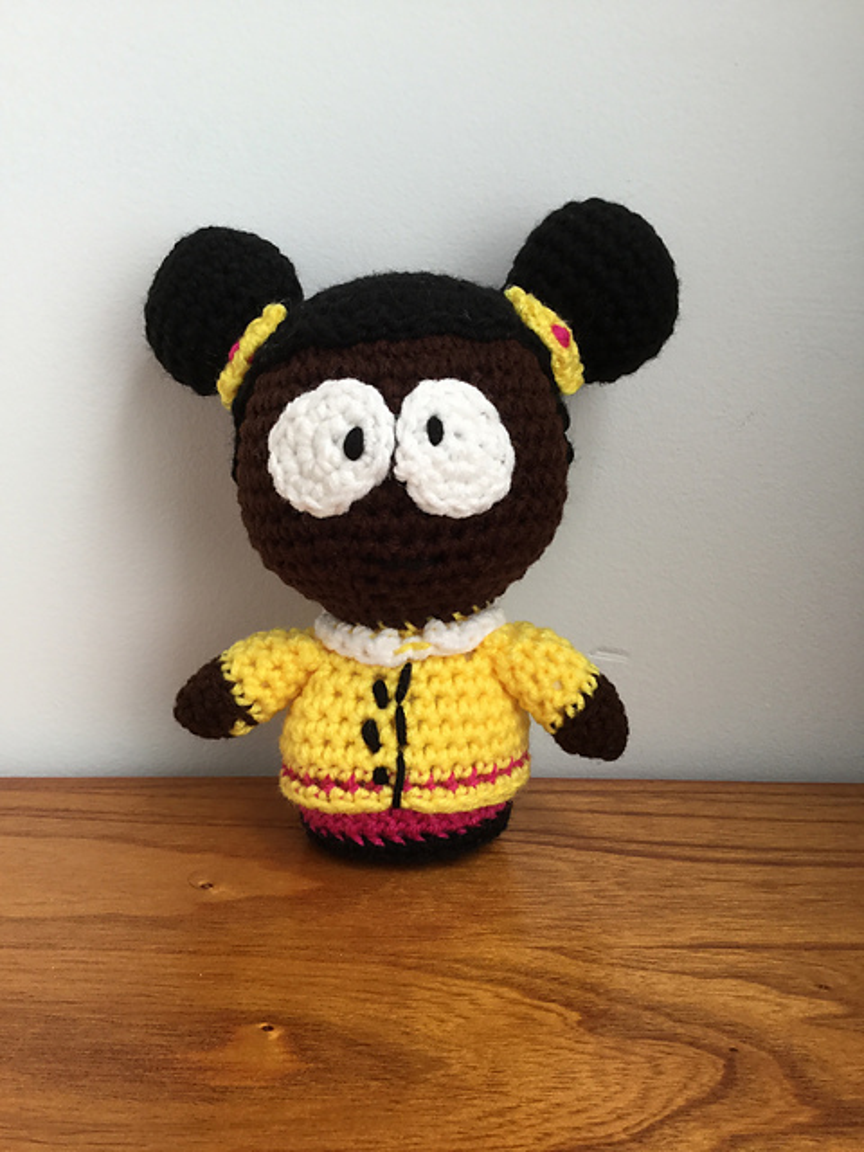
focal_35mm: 31
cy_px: 576
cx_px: 432
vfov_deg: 58.4
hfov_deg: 45.4
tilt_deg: -14.4
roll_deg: -0.3
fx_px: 1032
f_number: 2.4
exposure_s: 1/30
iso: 25
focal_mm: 3.3
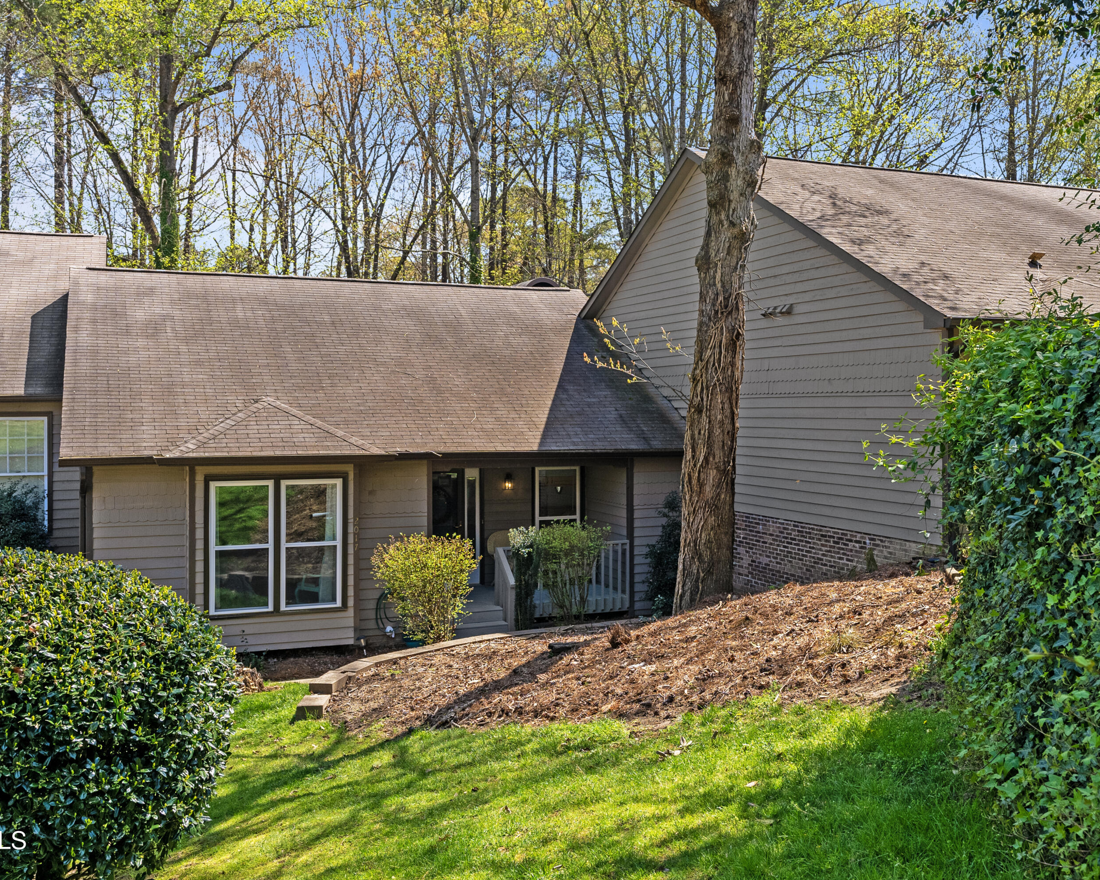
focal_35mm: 35
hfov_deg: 51.4
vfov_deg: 42.2
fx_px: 1139
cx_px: 621
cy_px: 439
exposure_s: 1/500
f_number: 6.3
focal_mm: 31
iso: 500
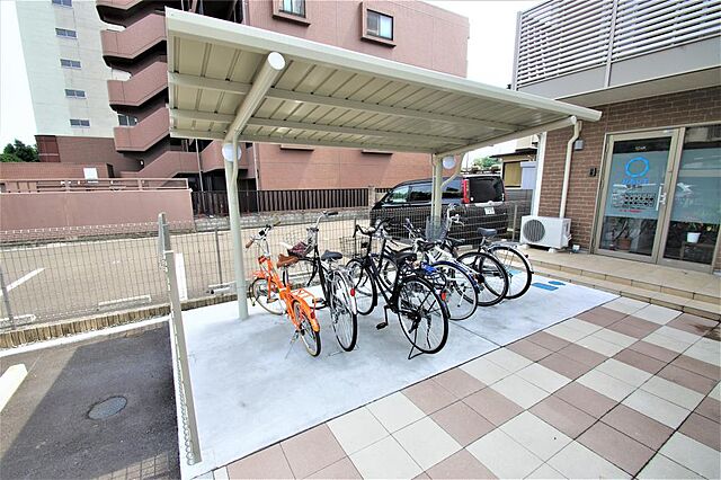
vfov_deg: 77.3
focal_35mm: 15
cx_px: 360
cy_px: 240
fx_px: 300
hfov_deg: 100.4
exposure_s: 1/60
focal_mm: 10
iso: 100
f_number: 11
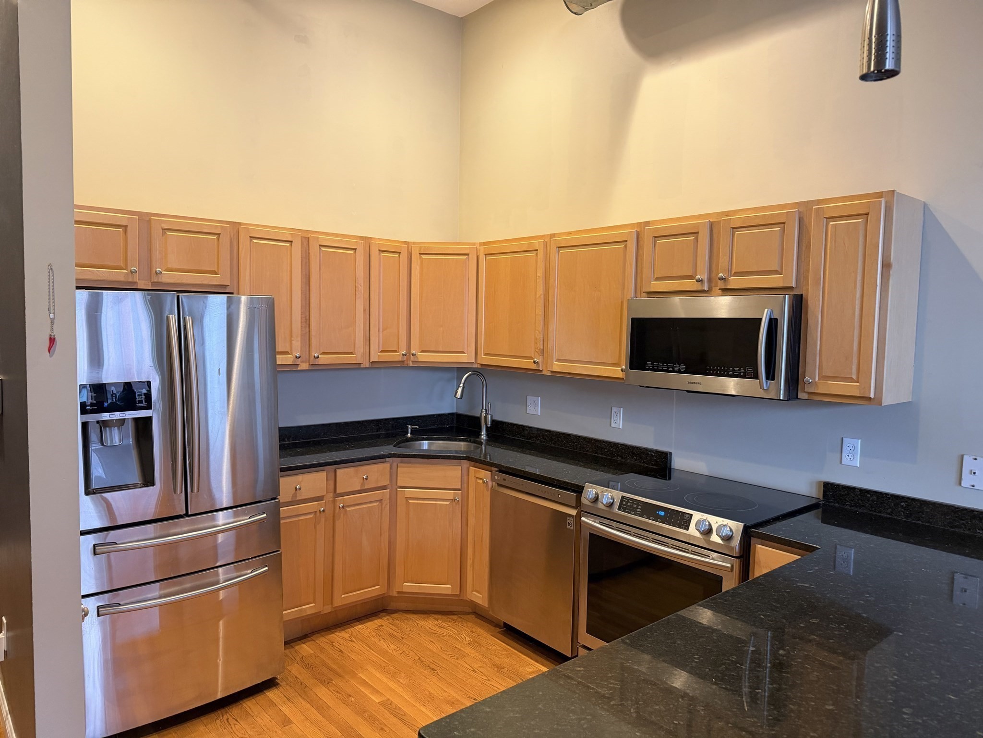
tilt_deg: -3.9
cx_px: 492
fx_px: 682
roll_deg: -1.2
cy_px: 369
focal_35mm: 24
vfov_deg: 56.8
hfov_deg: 71.6
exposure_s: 1/59
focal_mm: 6.76
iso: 400
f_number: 1.78
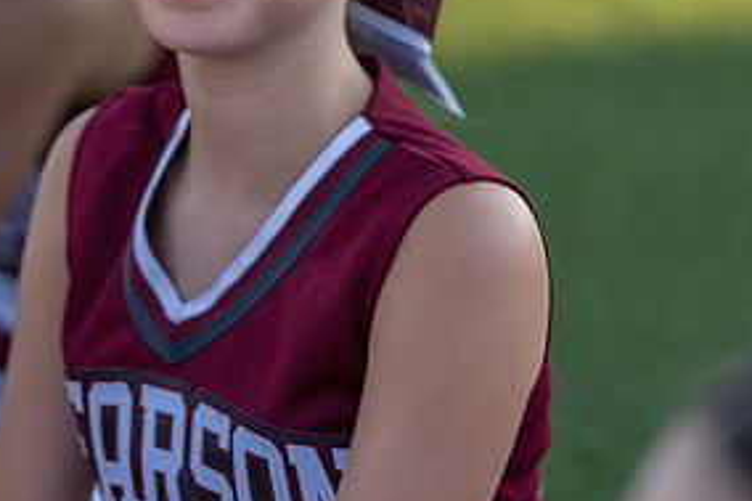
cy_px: 7
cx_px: 217
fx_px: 6910
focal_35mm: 331
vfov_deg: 4.1
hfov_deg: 6.2
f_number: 2.8
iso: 100
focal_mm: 162
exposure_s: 1/500
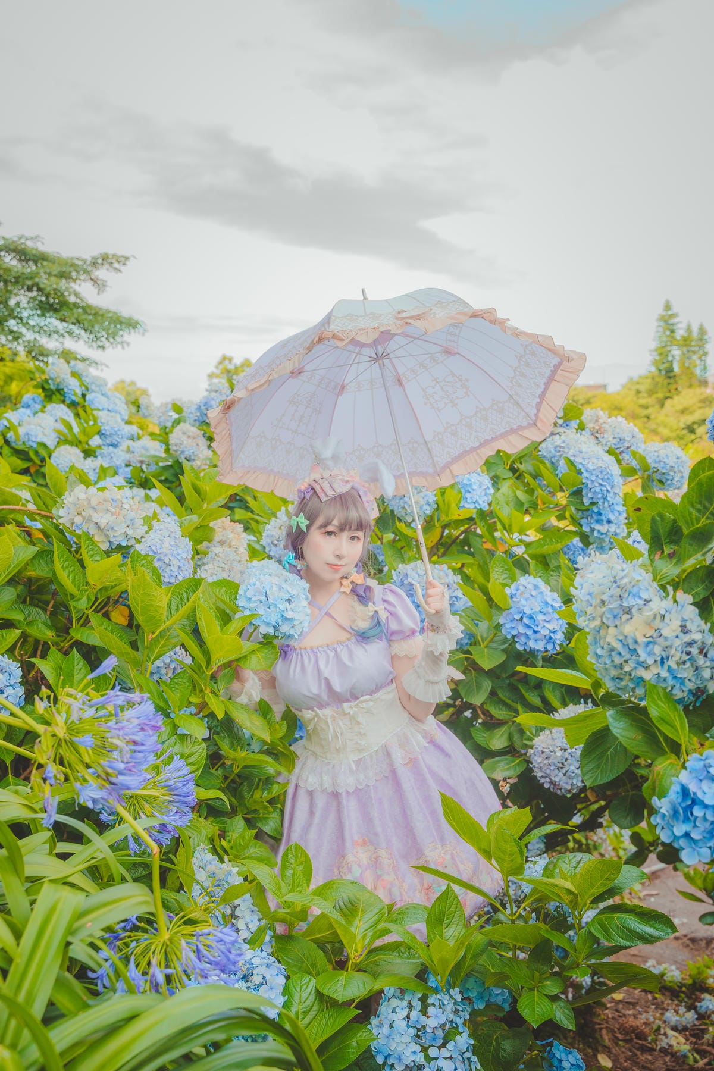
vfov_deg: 53.1
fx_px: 1071
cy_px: 536
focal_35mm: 36
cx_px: 357
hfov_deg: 36.9
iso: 320
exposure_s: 1/200
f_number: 5.6
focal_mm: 36
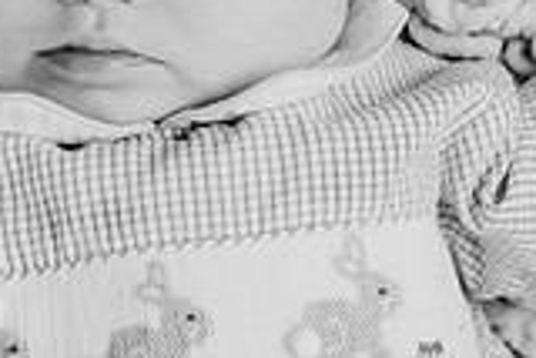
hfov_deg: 11.3
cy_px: -85
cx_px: 37
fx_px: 2697
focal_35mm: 181
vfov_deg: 7.5
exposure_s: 1/250
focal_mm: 50
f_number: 2.8
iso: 200
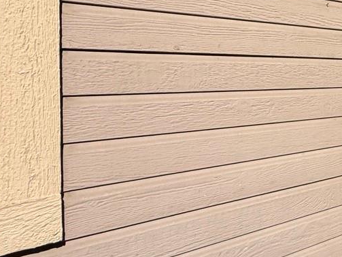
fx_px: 385
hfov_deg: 36.5
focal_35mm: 39
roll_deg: +1.3
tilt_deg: +2.7
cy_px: 75
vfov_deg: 36.2
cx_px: 414
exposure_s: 1/6173
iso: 50
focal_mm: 2.22
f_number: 2.2
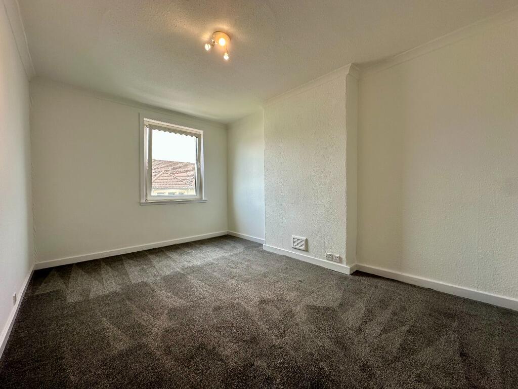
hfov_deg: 102.1
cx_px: 259
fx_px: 209
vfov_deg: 85.7
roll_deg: +0.3
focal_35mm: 14
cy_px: 194
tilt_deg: -1.3
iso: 40
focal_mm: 2.22
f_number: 2.2
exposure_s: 1/100
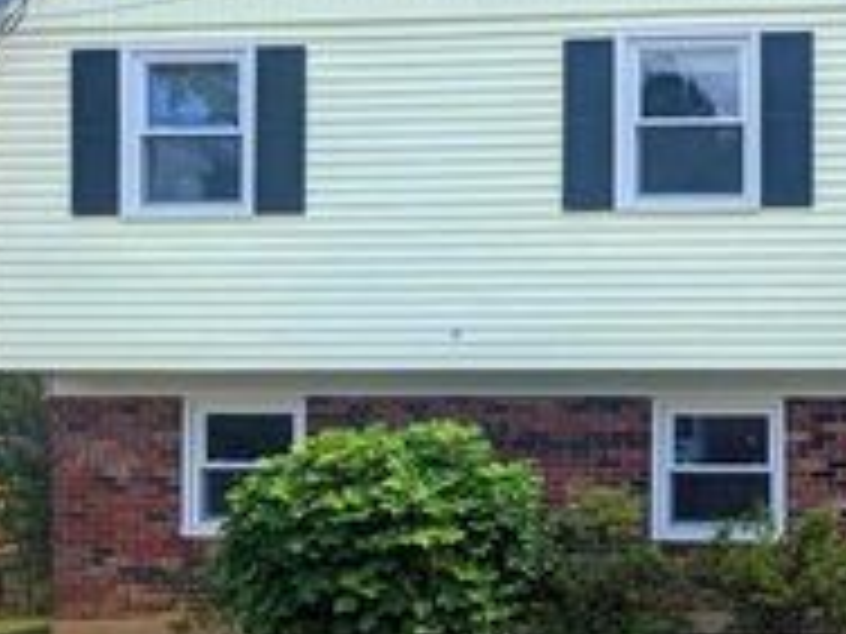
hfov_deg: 26.7
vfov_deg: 22.8
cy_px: 418
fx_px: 1564
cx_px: 1026
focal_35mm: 64
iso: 20
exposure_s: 1/810
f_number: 1.68
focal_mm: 6.9
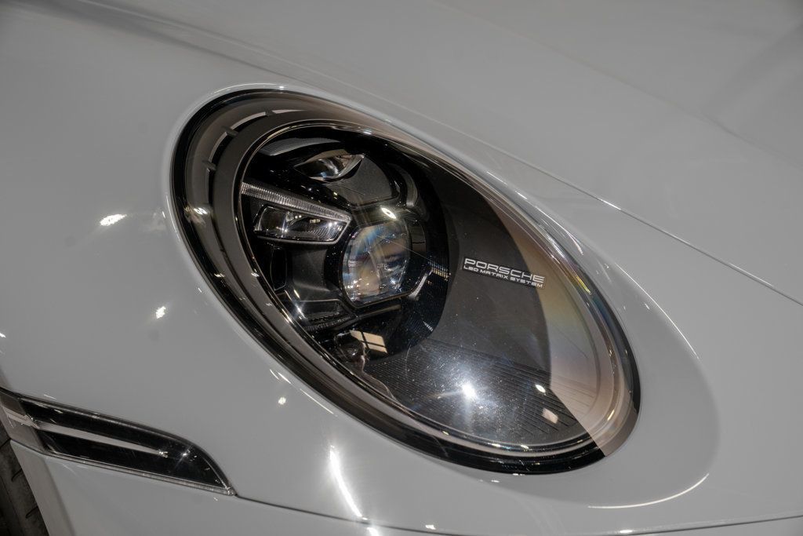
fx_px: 1562
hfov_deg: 28.8
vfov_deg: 19.5
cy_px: 268
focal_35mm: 70
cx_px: 402
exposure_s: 1/50
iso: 400
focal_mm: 70
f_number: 5.6
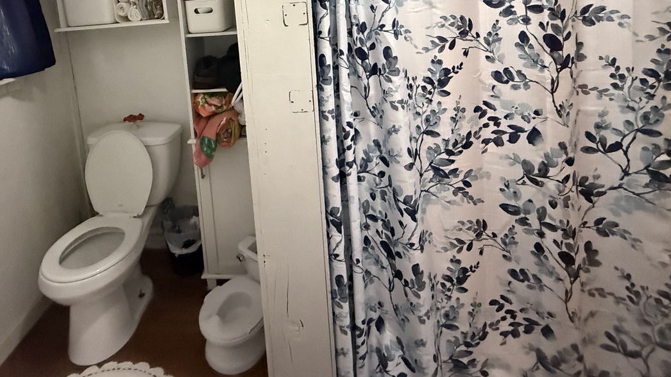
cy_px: 40
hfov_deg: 82.9
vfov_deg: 48.2
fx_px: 374
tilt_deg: -6.7
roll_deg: +6.1
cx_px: 271
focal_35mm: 21
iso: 1000
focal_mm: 2.22
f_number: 2.2
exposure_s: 1/60
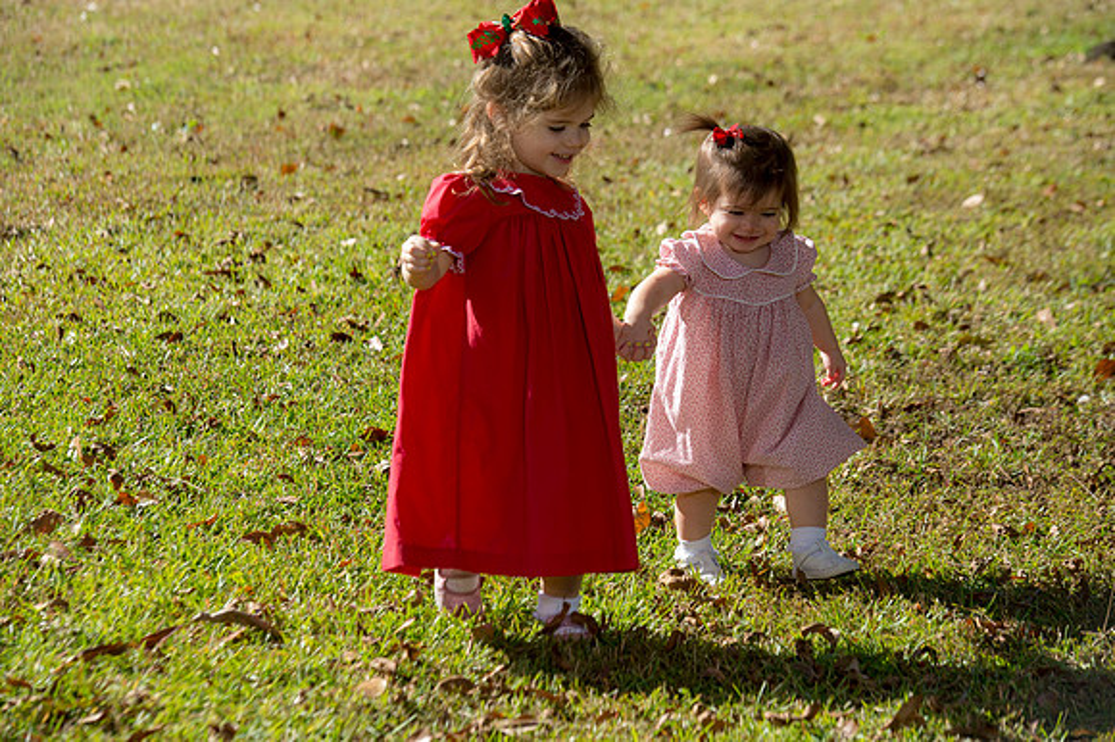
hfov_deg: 16.8
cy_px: 371
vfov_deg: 11.2
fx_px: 3776
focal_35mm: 122
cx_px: 558
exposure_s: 1/640
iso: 320
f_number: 6.3
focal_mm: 122
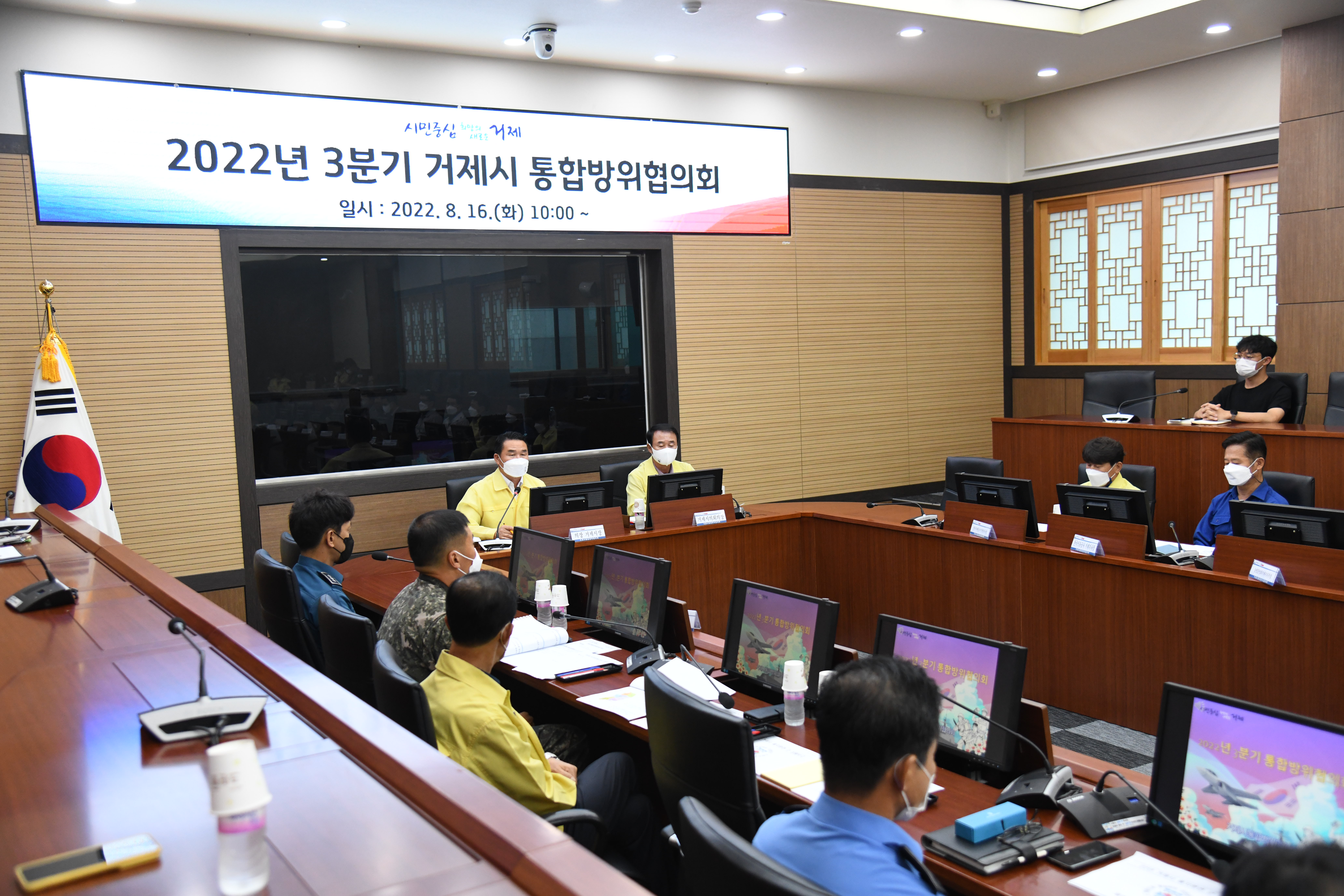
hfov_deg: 55.8
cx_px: 672
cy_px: 448
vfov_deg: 38.9
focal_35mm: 34
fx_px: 1269
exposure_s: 1/250
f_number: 4
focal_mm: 34
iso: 1800
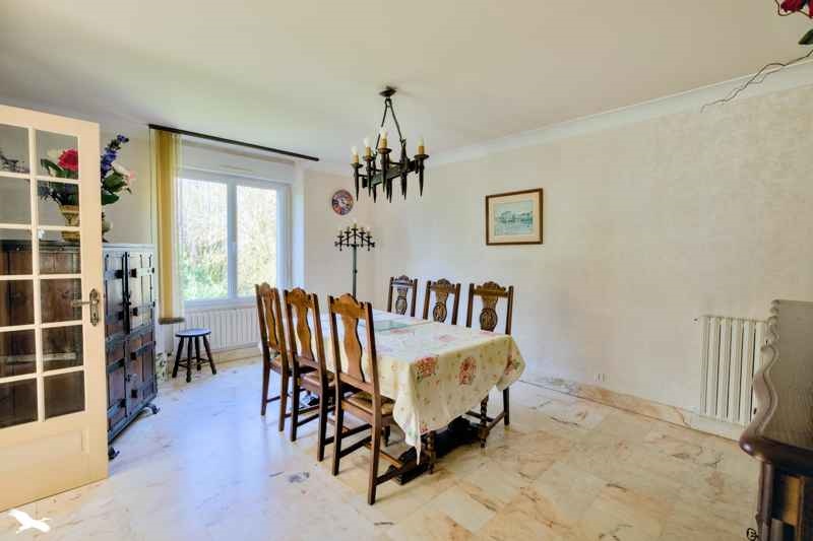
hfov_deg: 96.7
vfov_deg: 73.7
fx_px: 361
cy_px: 270
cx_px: 406
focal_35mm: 16
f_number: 8
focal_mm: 16
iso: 800
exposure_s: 1/125
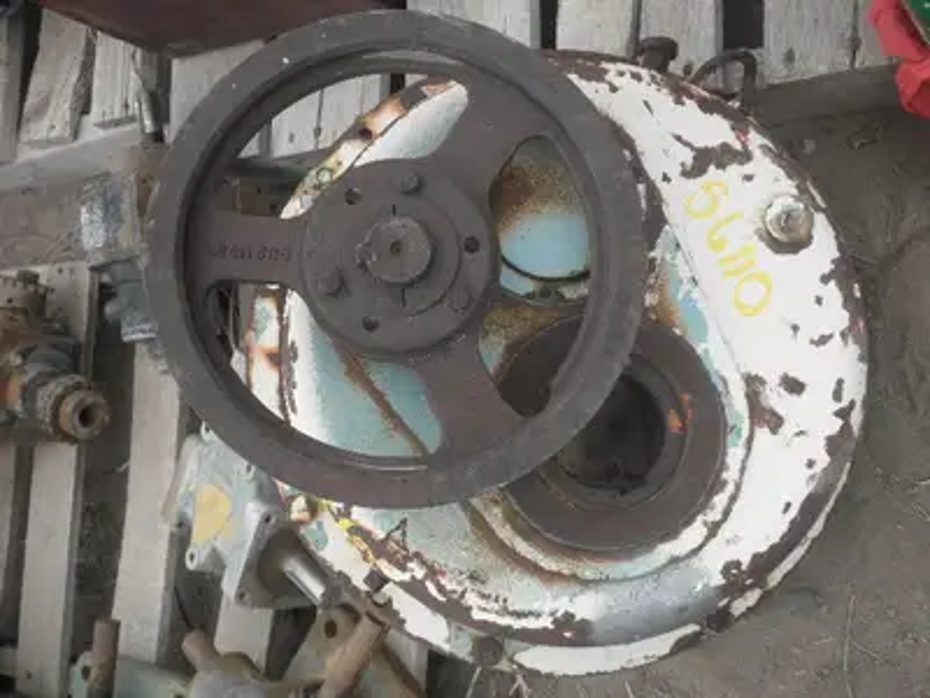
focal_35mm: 44
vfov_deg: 32.9
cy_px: 349
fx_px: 1182
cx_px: 465
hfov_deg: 42.9
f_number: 3.4
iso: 64
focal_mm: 7.9
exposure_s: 1/400
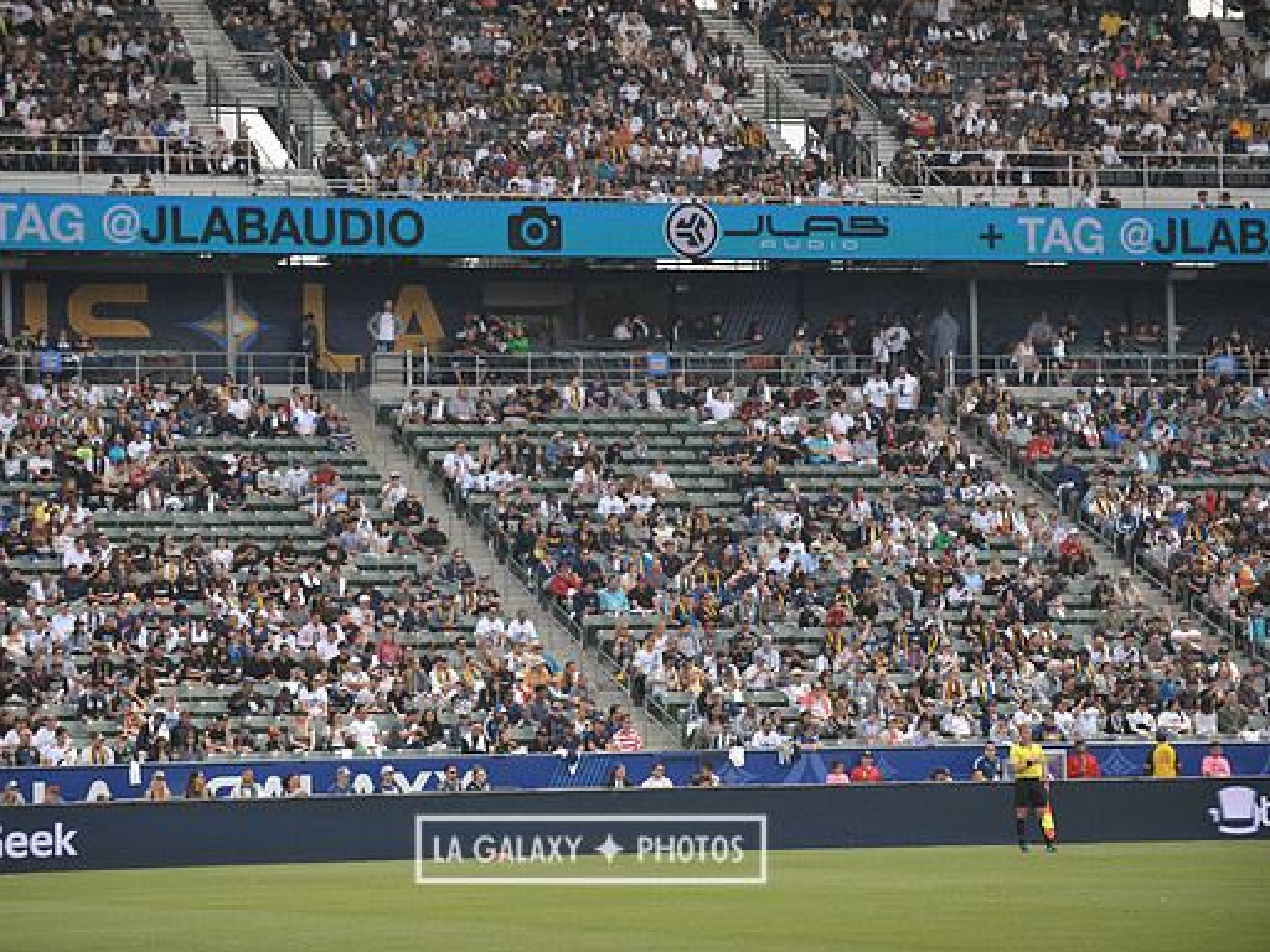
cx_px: 590
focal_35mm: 147
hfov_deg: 13.4
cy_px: 476
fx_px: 5393
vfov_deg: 10.1
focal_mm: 135
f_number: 3.5
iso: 320
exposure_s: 1/2500
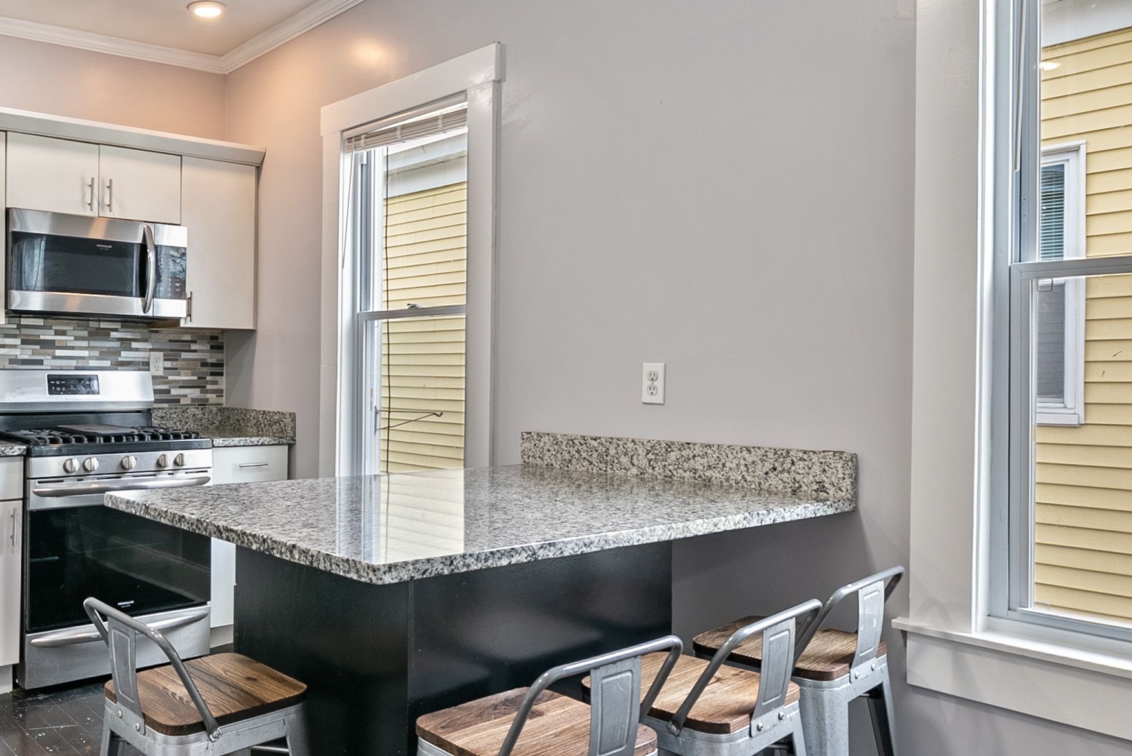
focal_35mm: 29
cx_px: 345
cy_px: 384
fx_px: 912
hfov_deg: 61.5
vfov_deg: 45.0
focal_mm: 12
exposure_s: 1/4
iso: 320
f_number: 8
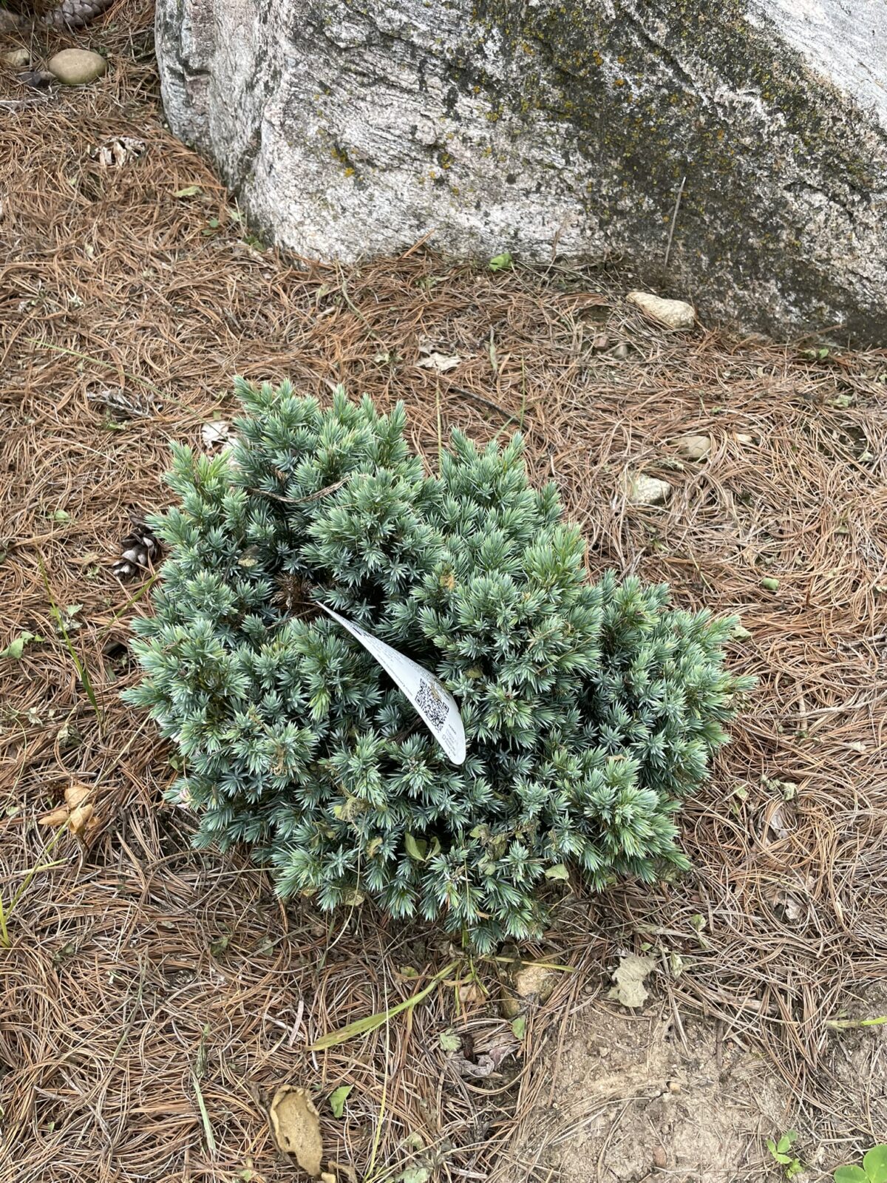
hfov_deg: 53.1
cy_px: 592
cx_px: 444
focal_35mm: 26
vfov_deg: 67.3
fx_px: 888
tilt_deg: -50.9
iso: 32
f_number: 1.6
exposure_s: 1/421
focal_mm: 4.2
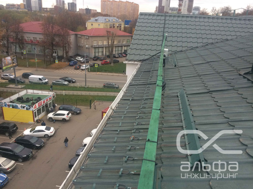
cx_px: 126
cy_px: 94
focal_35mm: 29
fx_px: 212
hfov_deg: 61.7
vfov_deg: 48.2
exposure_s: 1/33
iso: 64
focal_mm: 4.15
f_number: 2.2
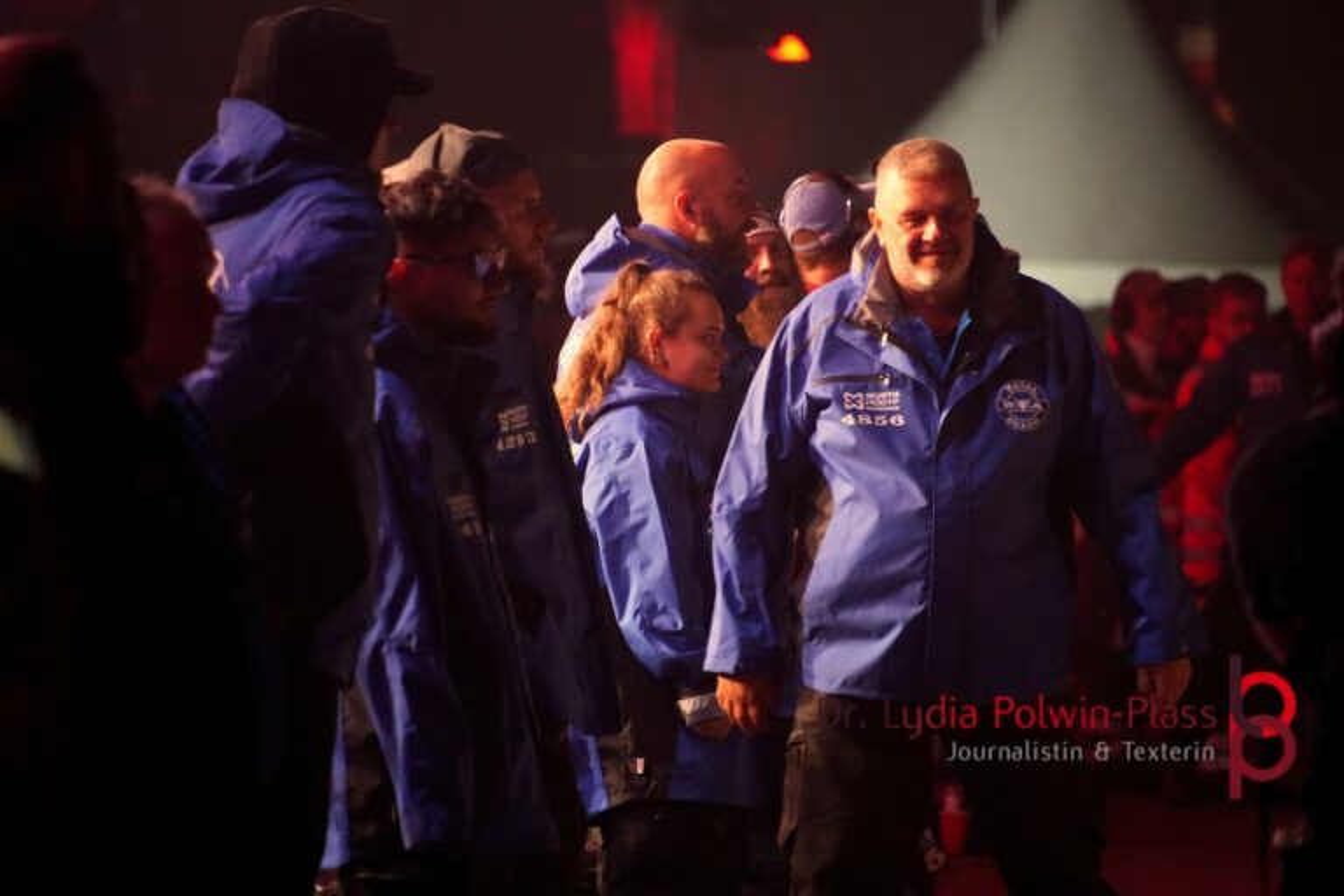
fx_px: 16799
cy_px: 448
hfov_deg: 4.6
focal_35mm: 450
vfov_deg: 3.1
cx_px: 672
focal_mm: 300
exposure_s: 1/160
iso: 6400
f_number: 6.3
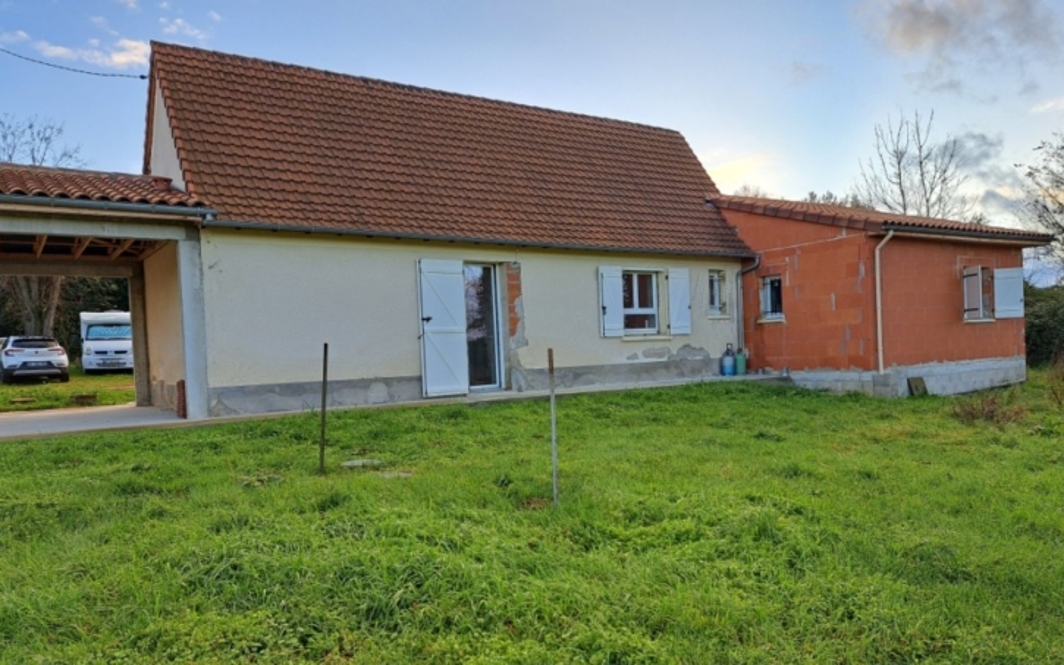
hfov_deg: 70.4
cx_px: 529
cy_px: 366
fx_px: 754
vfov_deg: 47.5
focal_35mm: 26
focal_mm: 5.23
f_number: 1.8
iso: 50
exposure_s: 1/220
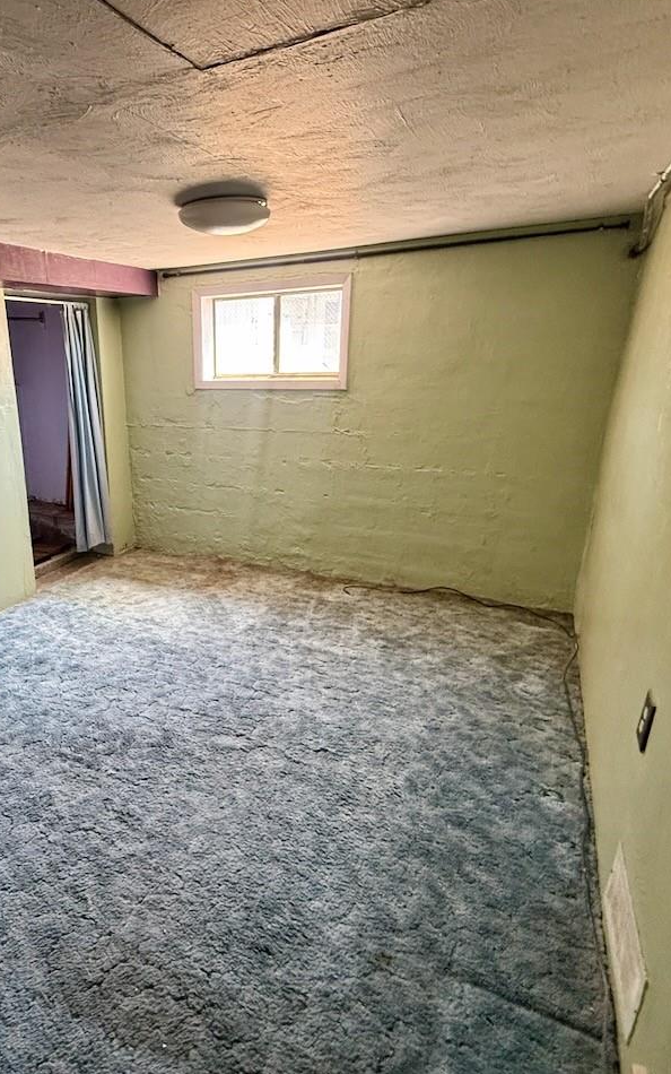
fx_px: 585
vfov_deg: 85.1
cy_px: 535
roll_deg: +2.1
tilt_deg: -18.9
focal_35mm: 20
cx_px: 186
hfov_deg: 57.3
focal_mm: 2.22
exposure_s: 1/91
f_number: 2.2
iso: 320
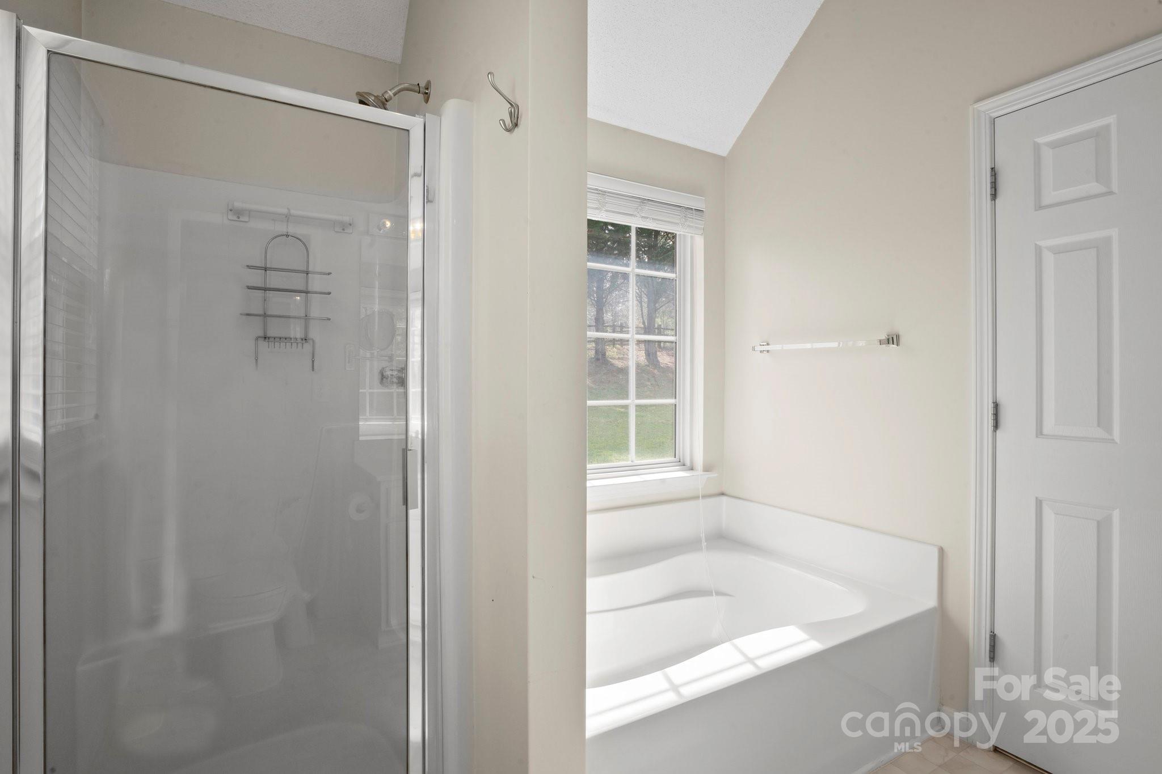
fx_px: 516
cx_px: 581
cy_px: 387
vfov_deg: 73.7
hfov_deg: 96.7
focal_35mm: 16
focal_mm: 16
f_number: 16
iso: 160
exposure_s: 1/13
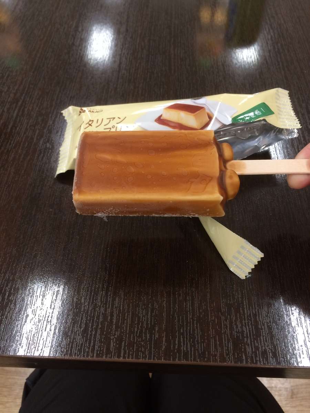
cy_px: 206
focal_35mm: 29
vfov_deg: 61.7
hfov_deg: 48.2
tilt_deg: -54.6
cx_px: 155
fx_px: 346
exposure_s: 1/30
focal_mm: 4.15
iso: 80
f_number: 2.2
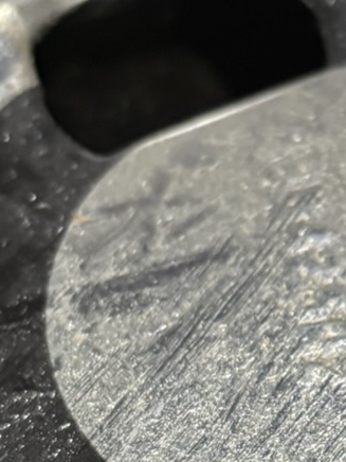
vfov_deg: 16.0
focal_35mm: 122
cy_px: 384
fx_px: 1626
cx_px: 274
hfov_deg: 12.1
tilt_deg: -55.4
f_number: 1.6
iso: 320
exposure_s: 1/60
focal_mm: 5.96
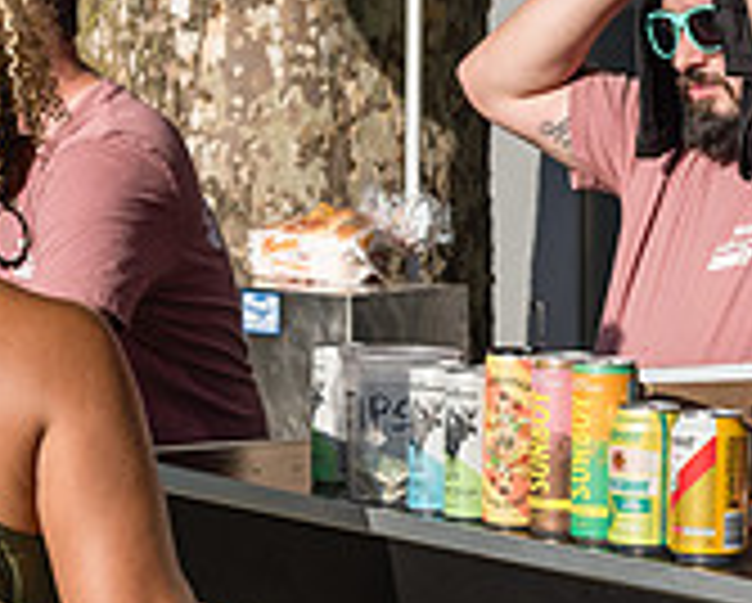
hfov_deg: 12.8
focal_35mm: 150
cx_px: 347
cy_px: 421
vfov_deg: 10.3
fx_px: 3342
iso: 400
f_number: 4.5
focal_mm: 45
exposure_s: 1/2000
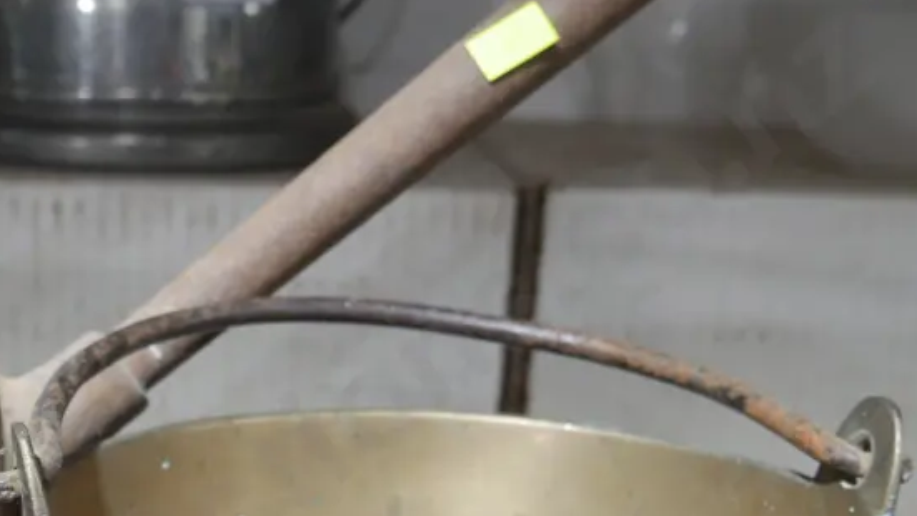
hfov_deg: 27.0
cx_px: 176
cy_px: 558
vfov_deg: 15.3
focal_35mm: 77
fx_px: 1872
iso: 1000
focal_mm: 19
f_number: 4.1
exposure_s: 1/60
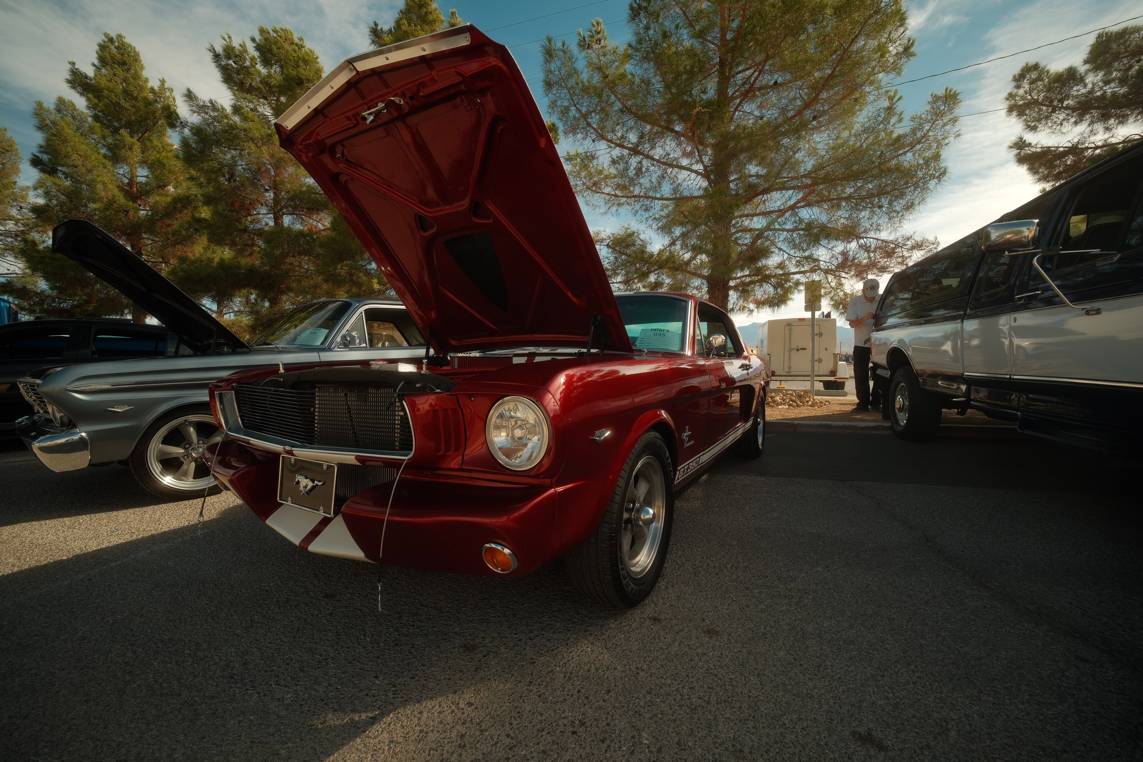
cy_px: 381
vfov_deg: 81.2
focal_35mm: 14
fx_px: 444
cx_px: 572
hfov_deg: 104.3
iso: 125
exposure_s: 1/250
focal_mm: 9
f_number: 5.6
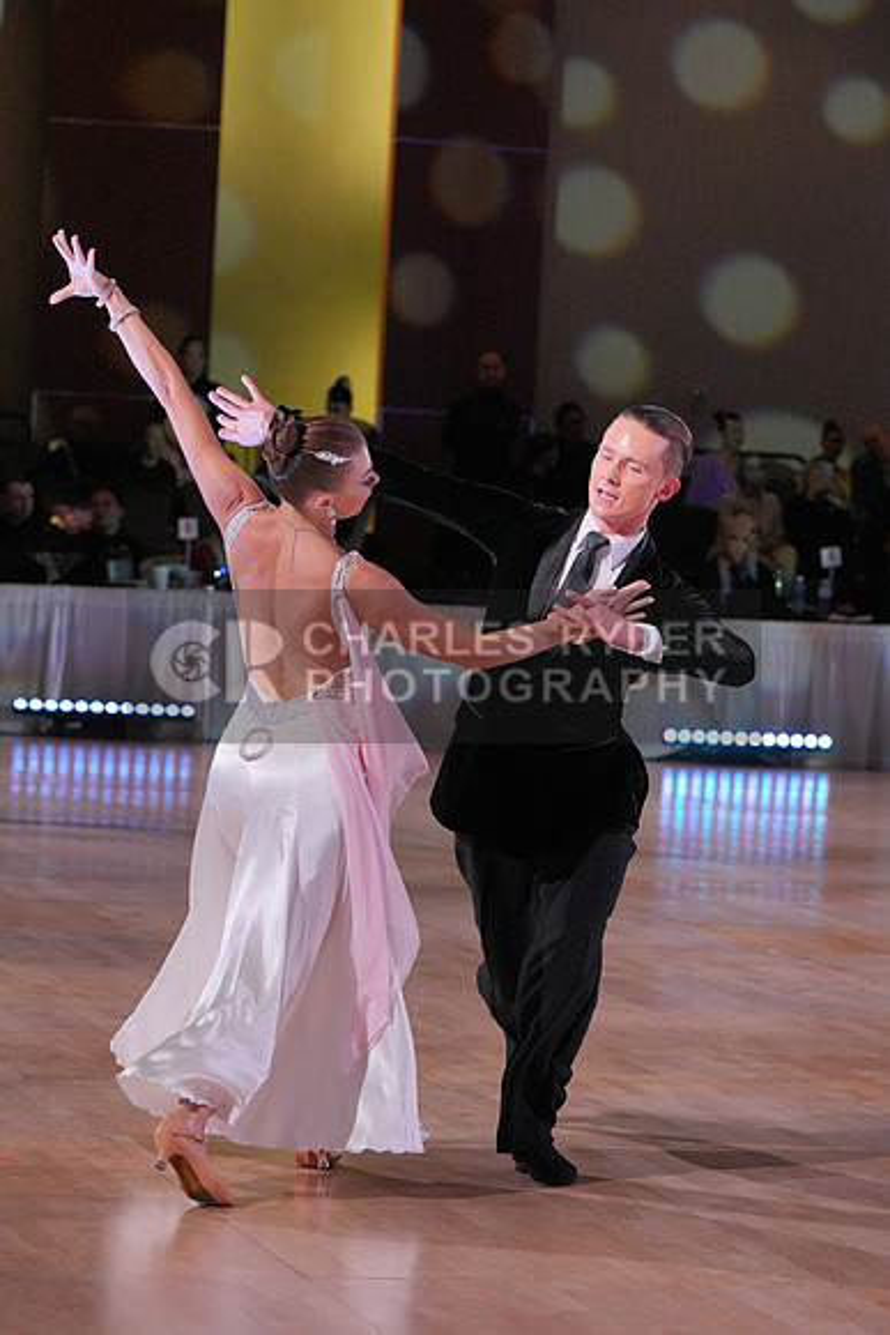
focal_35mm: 148
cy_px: 668
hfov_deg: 9.3
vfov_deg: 13.9
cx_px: 445
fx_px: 5485
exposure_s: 1/400
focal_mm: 148
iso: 5000
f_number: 7.1
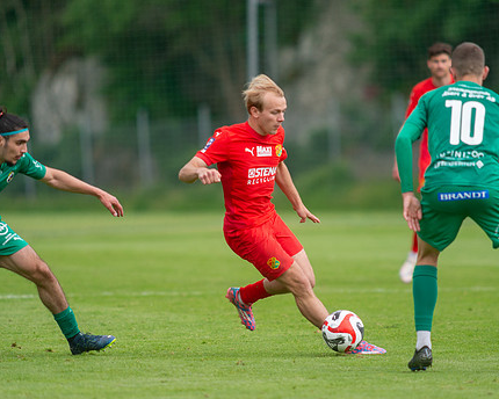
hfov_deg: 3.6
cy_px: 187
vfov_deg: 2.9
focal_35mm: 540
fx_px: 7975
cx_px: 269
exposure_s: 1/1250
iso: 900
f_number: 4
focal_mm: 420
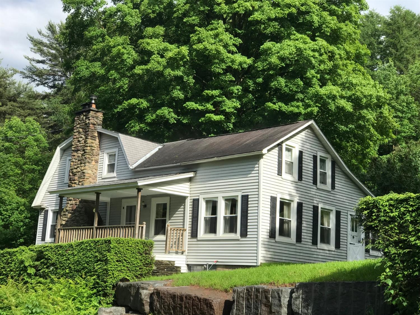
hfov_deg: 33.8
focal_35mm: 57
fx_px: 691
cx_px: 210
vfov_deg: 25.6
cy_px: 158
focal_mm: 6.6
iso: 20
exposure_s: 1/643
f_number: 2.8
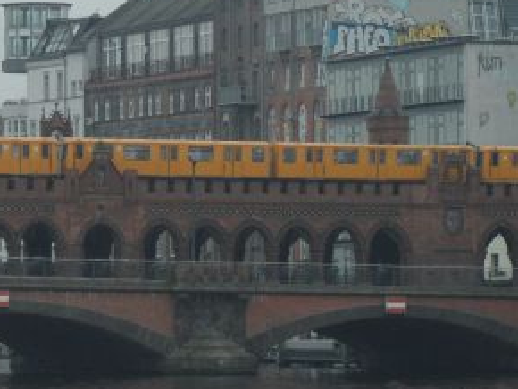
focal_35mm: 331
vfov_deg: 4.5
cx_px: 38
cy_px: 87
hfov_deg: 6.0
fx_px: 4957
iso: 80
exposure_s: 1/180
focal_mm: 24.6
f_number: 4.4
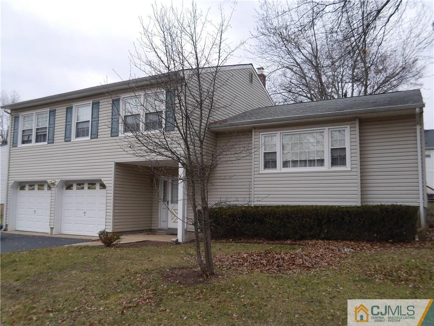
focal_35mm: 38
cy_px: 163
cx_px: 217
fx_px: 477
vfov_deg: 37.7
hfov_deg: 49.0
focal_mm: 19
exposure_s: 1/80
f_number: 4.1
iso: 160
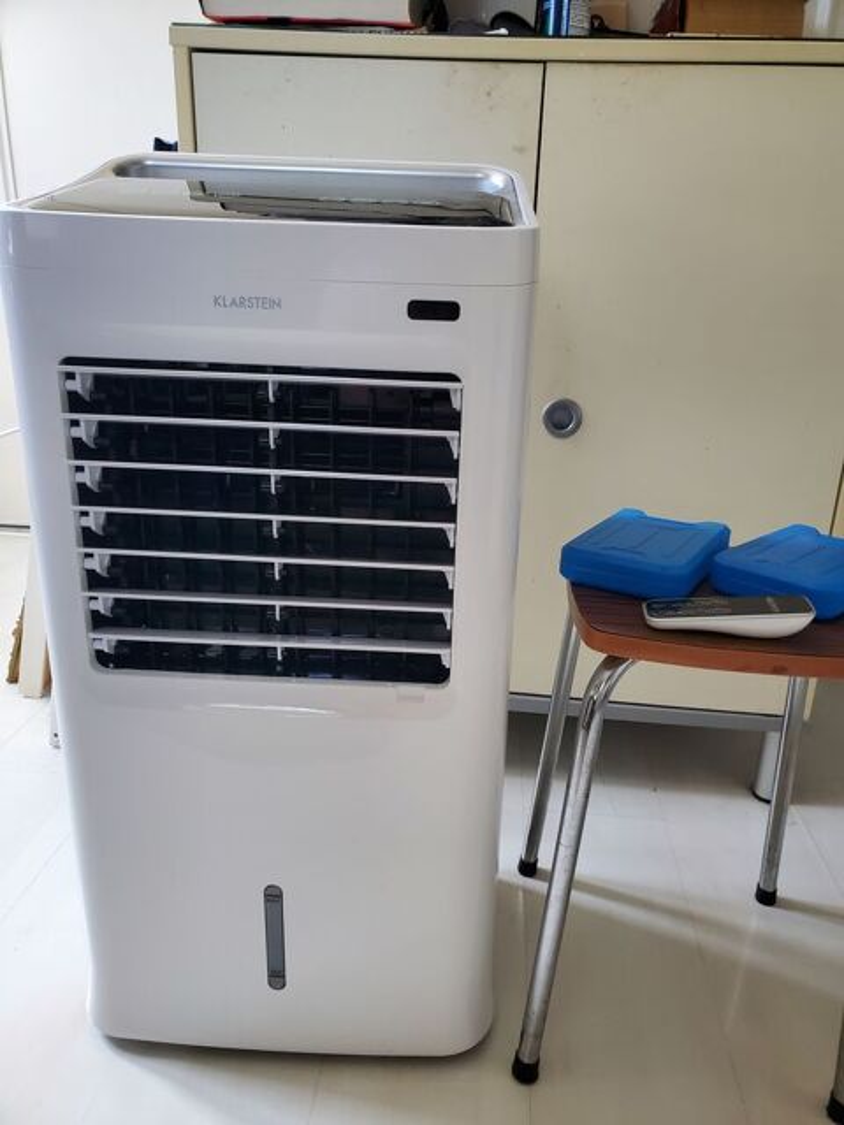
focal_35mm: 26
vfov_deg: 67.3
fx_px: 845
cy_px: 562
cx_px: 422
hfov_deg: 53.1
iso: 250
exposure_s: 1/40
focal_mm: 4.3
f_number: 2.4
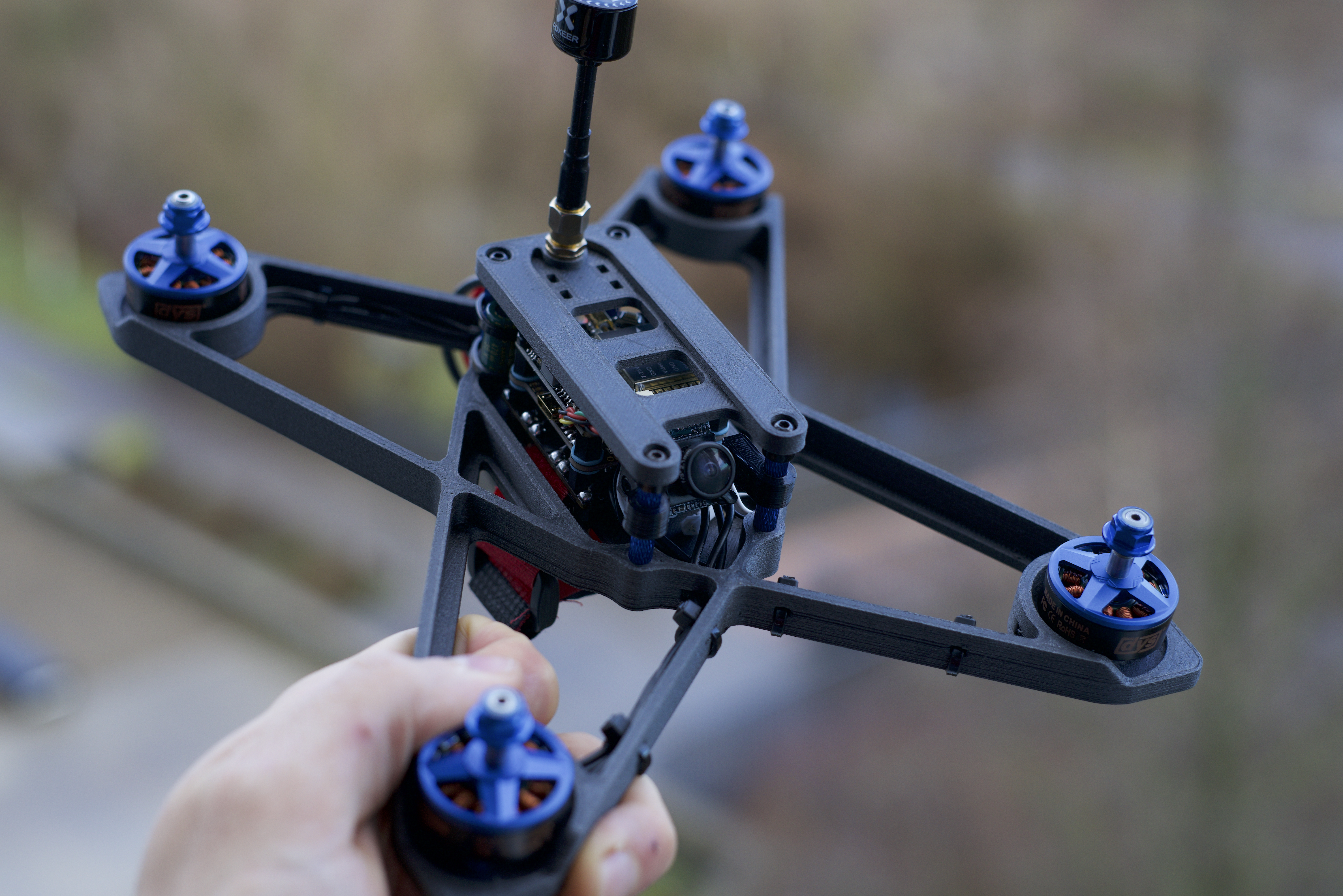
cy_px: 448
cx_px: 672
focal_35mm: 50
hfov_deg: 39.6
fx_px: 1865
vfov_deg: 27.0
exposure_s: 1/160
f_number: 4
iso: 400
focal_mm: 50
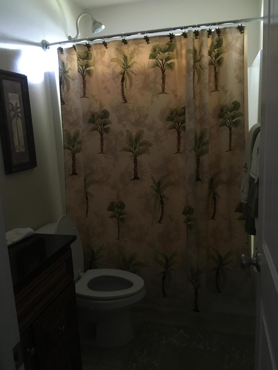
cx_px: 139
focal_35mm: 29
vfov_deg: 61.7
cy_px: 185
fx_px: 311
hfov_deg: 48.2
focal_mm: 4.15
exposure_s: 1/15
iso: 500
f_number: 2.2
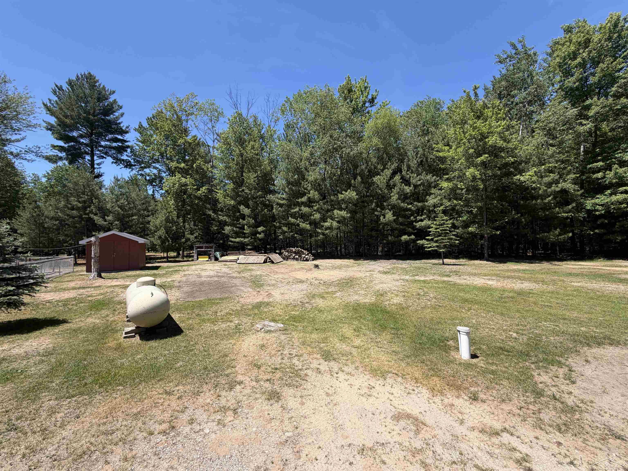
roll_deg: +1.3
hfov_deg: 102.1
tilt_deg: +0.5
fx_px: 254
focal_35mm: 14
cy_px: 236
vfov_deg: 85.7
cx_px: 314
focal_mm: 2.22
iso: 25
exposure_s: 1/770
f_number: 2.2
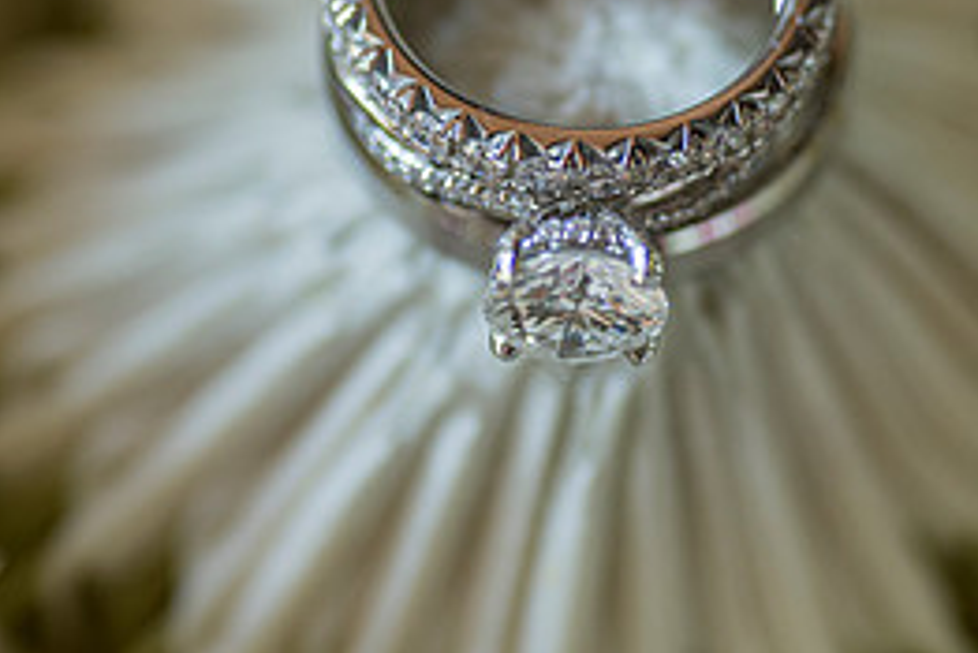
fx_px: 5409
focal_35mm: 199
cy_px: 215
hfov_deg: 10.3
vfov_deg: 6.9
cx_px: 567
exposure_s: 1/200
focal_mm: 90
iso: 800
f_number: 4.5
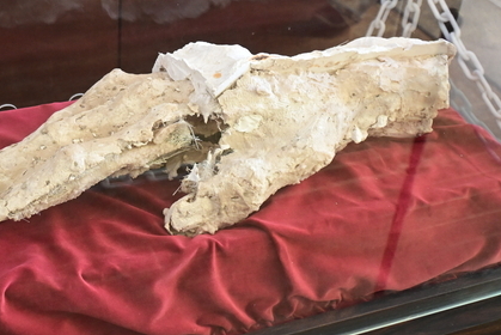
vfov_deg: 24.6
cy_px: 115
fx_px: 766
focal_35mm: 55
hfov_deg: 35.8
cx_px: 163
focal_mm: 24
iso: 2500
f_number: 4.2
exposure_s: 1/125
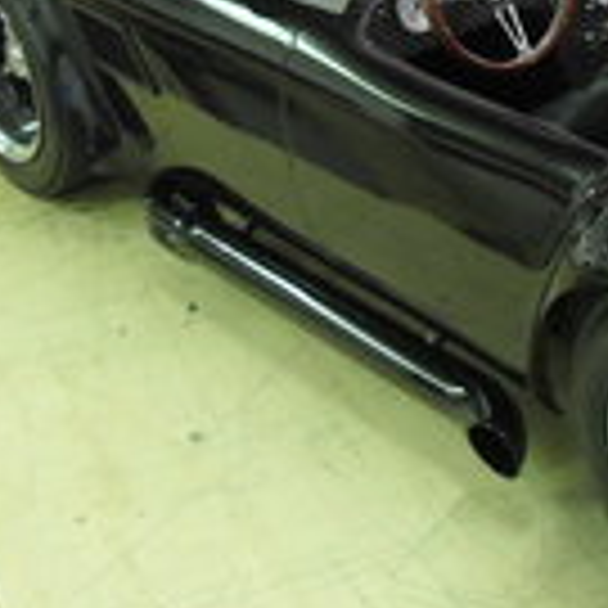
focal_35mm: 92
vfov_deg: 18.6
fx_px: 1828
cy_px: 77
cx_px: 793
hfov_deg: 17.7
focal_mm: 6.2
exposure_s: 1/20
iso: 200
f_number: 2.8
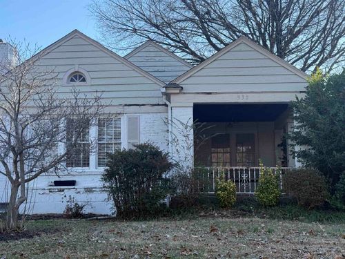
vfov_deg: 30.3
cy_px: 130
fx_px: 478
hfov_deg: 39.7
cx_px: 172
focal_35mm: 48
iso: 100
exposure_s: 1/1285
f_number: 1.78
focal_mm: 6.76
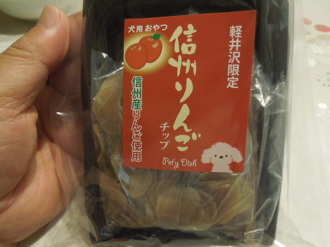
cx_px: 165
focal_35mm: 25
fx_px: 238
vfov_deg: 54.9
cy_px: 124
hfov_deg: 69.4
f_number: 3.3
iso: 400
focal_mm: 4.5
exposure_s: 1/13
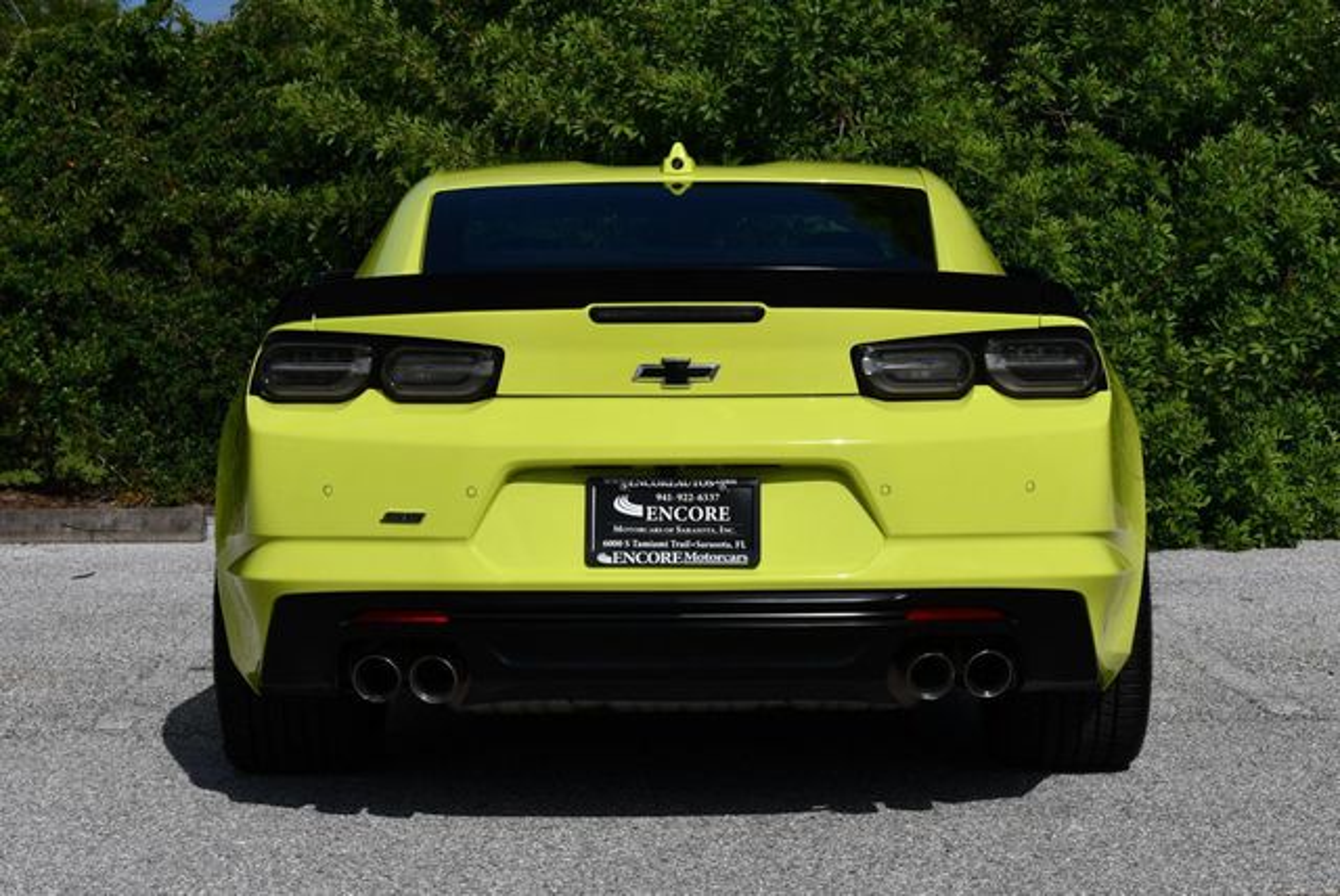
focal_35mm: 80
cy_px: 448
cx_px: 670
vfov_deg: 17.1
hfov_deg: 25.3
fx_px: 2980
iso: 100
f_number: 11
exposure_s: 1/500
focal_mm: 40
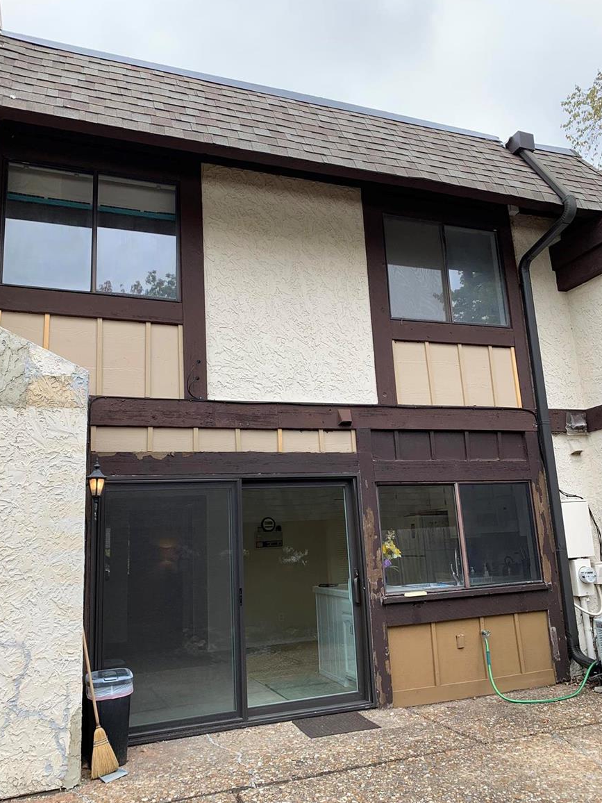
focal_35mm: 27
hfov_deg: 51.4
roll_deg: +2.7
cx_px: 306
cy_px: 410
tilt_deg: +14.2
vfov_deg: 65.3
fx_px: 626
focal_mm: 4.25
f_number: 1.8
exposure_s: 1/492
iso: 25
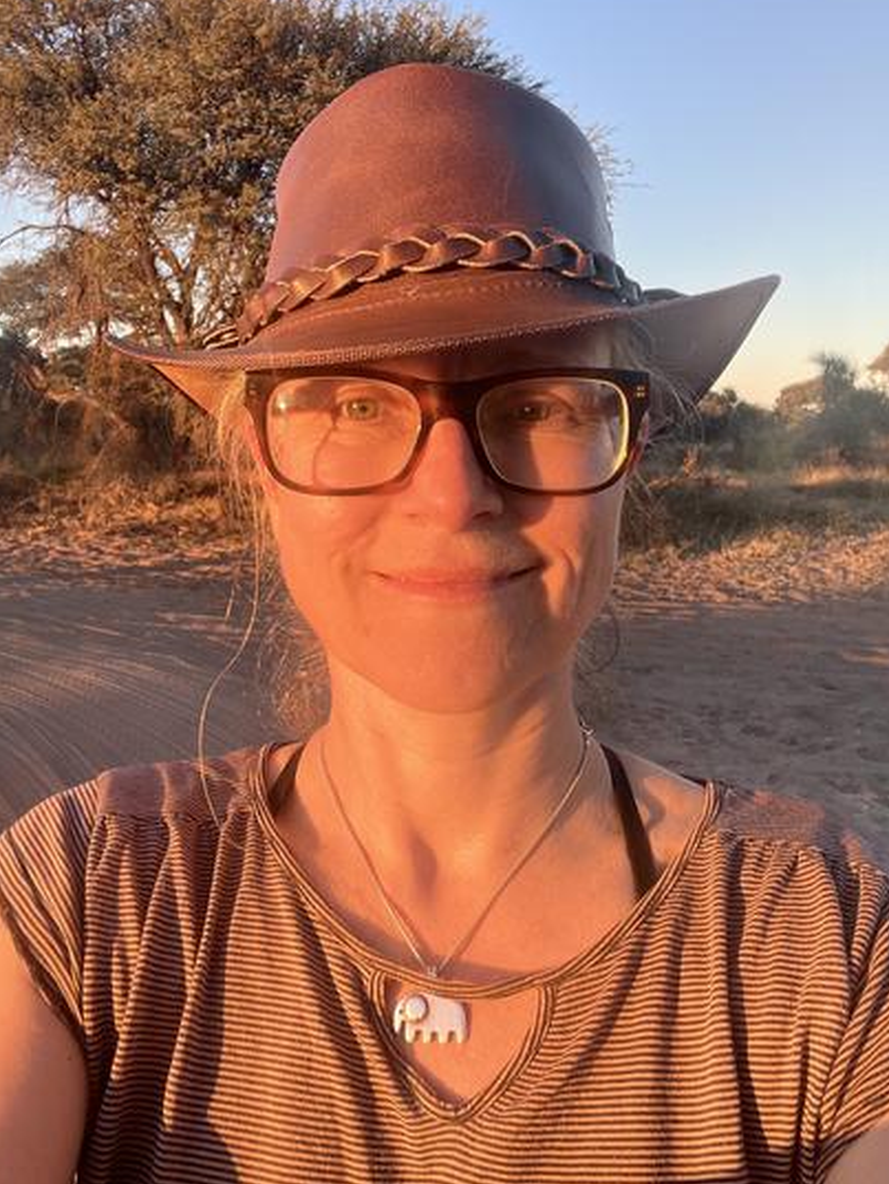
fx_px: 1061
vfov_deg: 58.3
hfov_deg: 45.5
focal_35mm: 31
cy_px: 579
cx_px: 437
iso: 25
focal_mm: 2.71
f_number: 2.2
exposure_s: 1/121
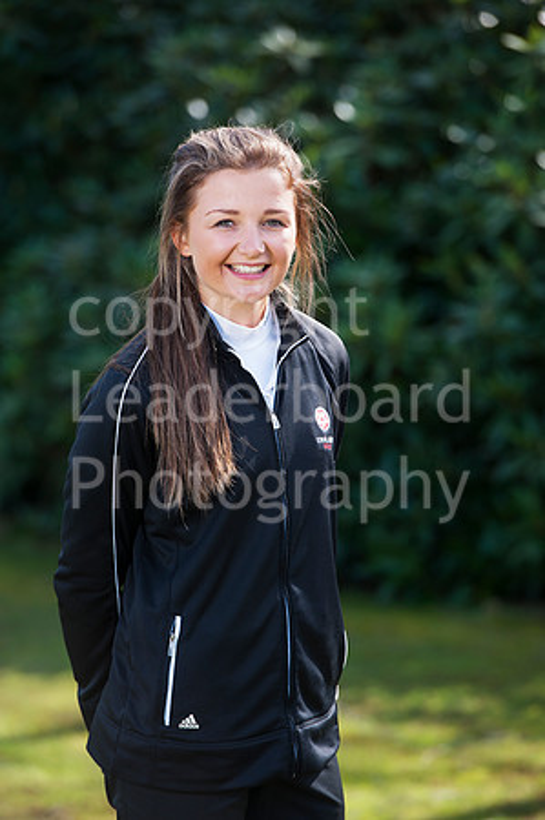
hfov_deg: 7.2
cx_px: 272
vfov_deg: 10.8
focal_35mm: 190
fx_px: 4324
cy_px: 410
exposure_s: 1/320
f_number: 5
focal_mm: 190
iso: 200
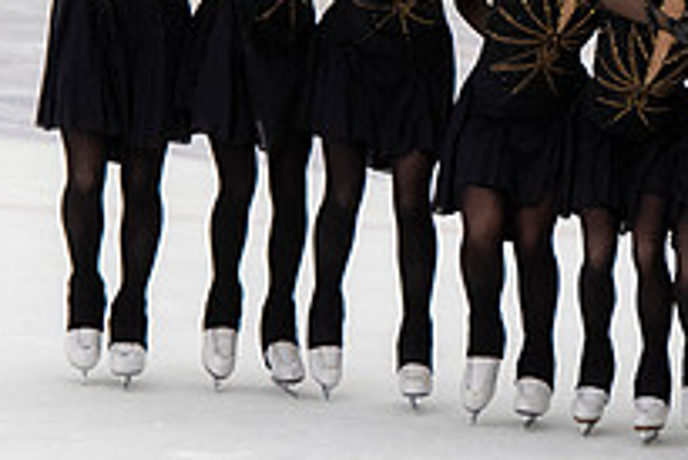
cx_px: 849
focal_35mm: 657
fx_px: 12564
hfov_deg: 3.1
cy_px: 72
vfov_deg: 2.1
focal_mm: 155
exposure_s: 1/320
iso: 1600
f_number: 5.6
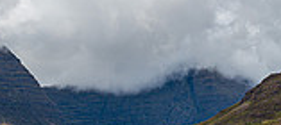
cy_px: 3
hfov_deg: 11.1
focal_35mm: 203
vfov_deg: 5.0
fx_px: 1443
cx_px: 120
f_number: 6.3
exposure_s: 1/1000
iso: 100
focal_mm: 50
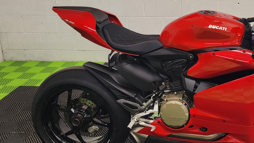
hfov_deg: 38.9
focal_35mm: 51
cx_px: 206
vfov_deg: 23.0
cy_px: 21
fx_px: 343
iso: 100
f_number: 1.8
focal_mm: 6.4
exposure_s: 1/120
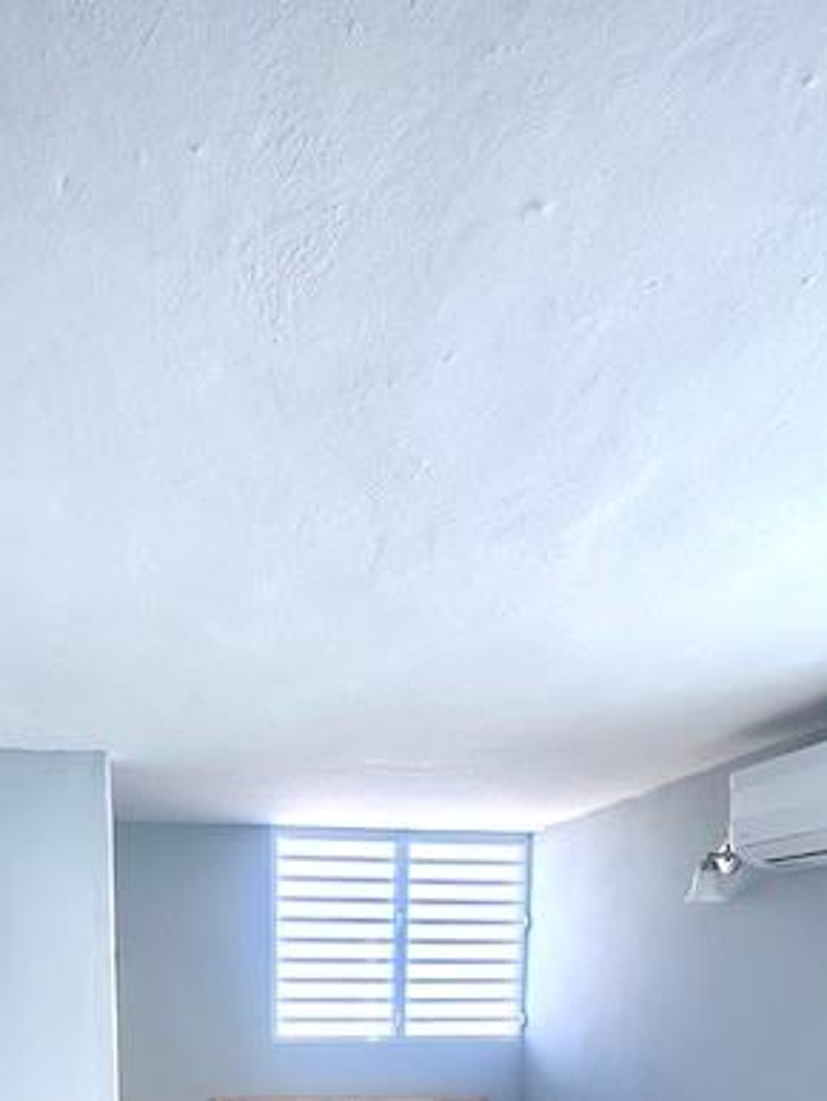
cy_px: 1095
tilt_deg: -7.9
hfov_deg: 47.8
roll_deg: +0.4
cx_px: 308
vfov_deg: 50.2
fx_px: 923
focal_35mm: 29
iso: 40
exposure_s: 1/123
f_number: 2.2
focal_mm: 2.22
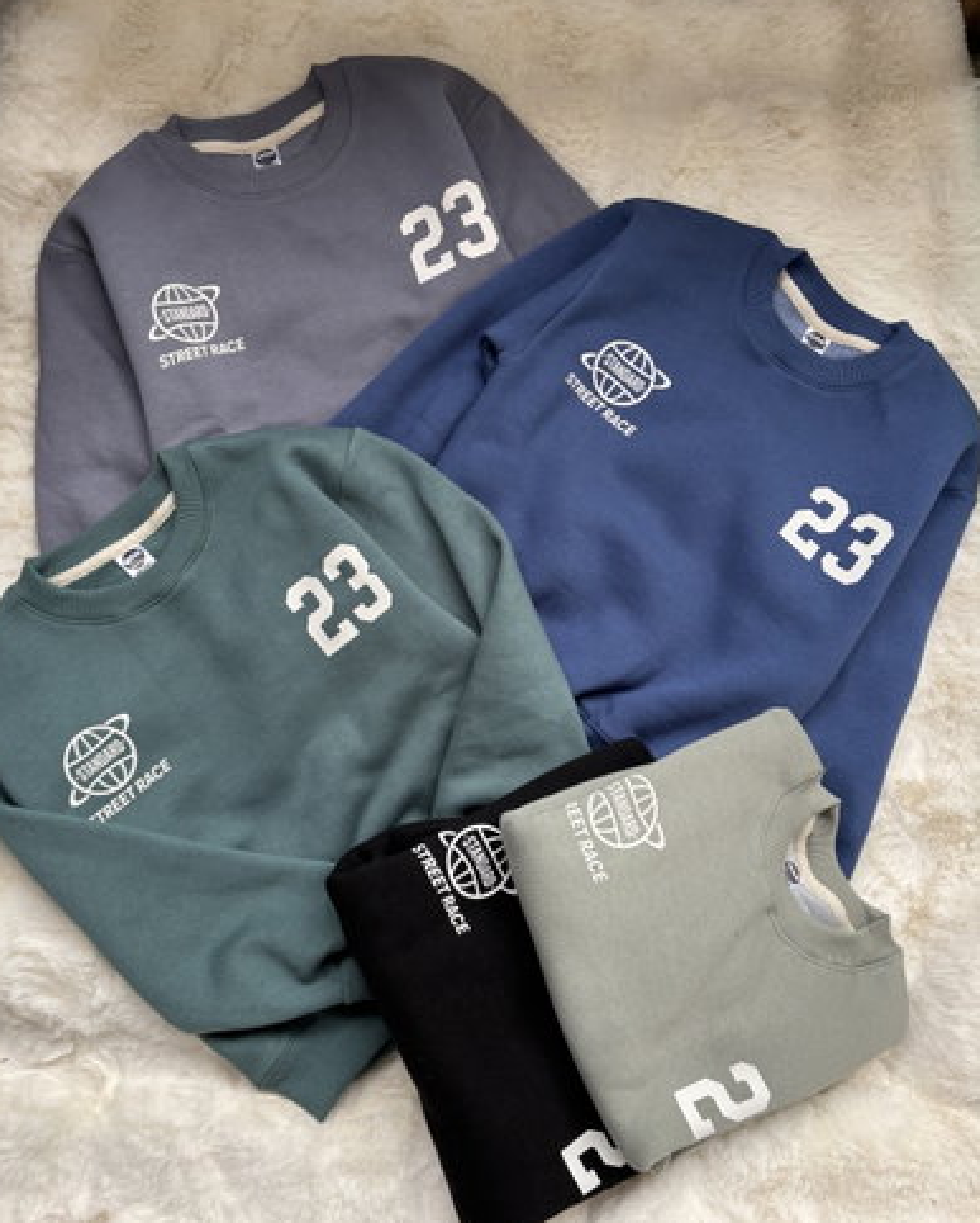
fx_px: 1014
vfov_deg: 62.2
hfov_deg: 51.6
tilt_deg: -84.3
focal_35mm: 28
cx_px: 484
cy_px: 619
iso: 125
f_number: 1.6
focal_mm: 5.96
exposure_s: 1/68
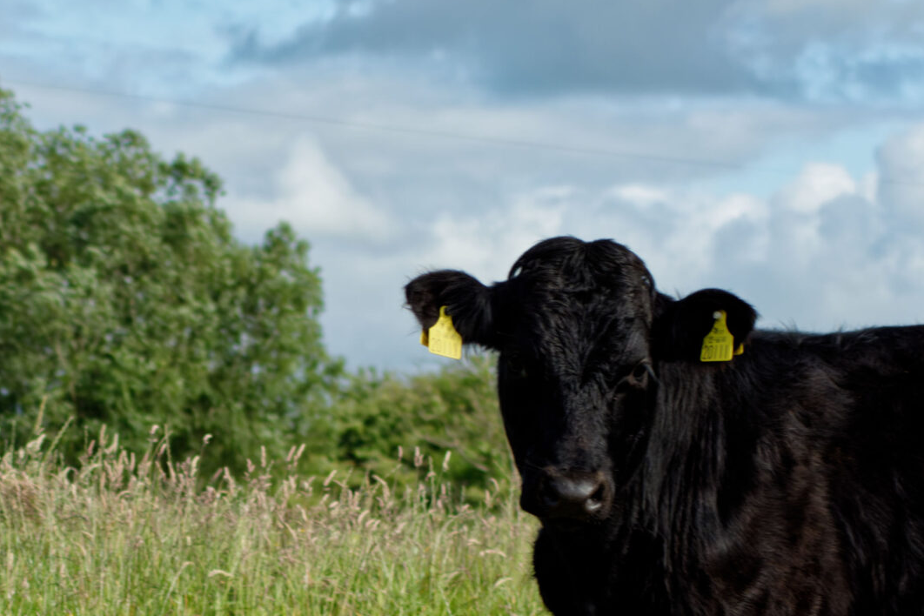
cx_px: 208
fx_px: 6960
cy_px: 384
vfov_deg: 5.1
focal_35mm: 271
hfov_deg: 7.6
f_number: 8
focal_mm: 75
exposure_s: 1/1000
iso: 640
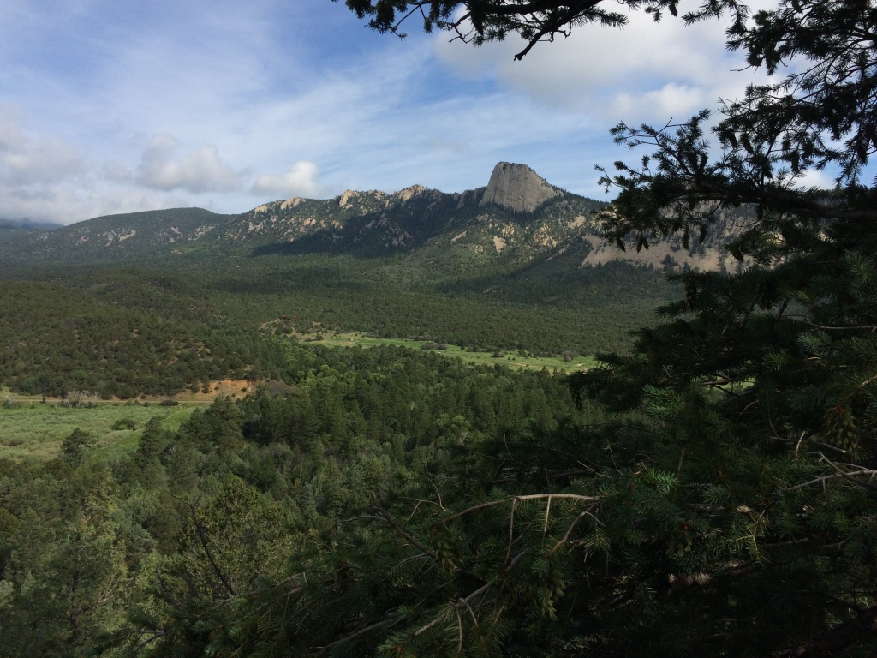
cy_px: 329
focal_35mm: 29
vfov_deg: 48.2
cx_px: 438
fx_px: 735
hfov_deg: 61.7
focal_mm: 4.15
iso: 32
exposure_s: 1/2933
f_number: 2.2
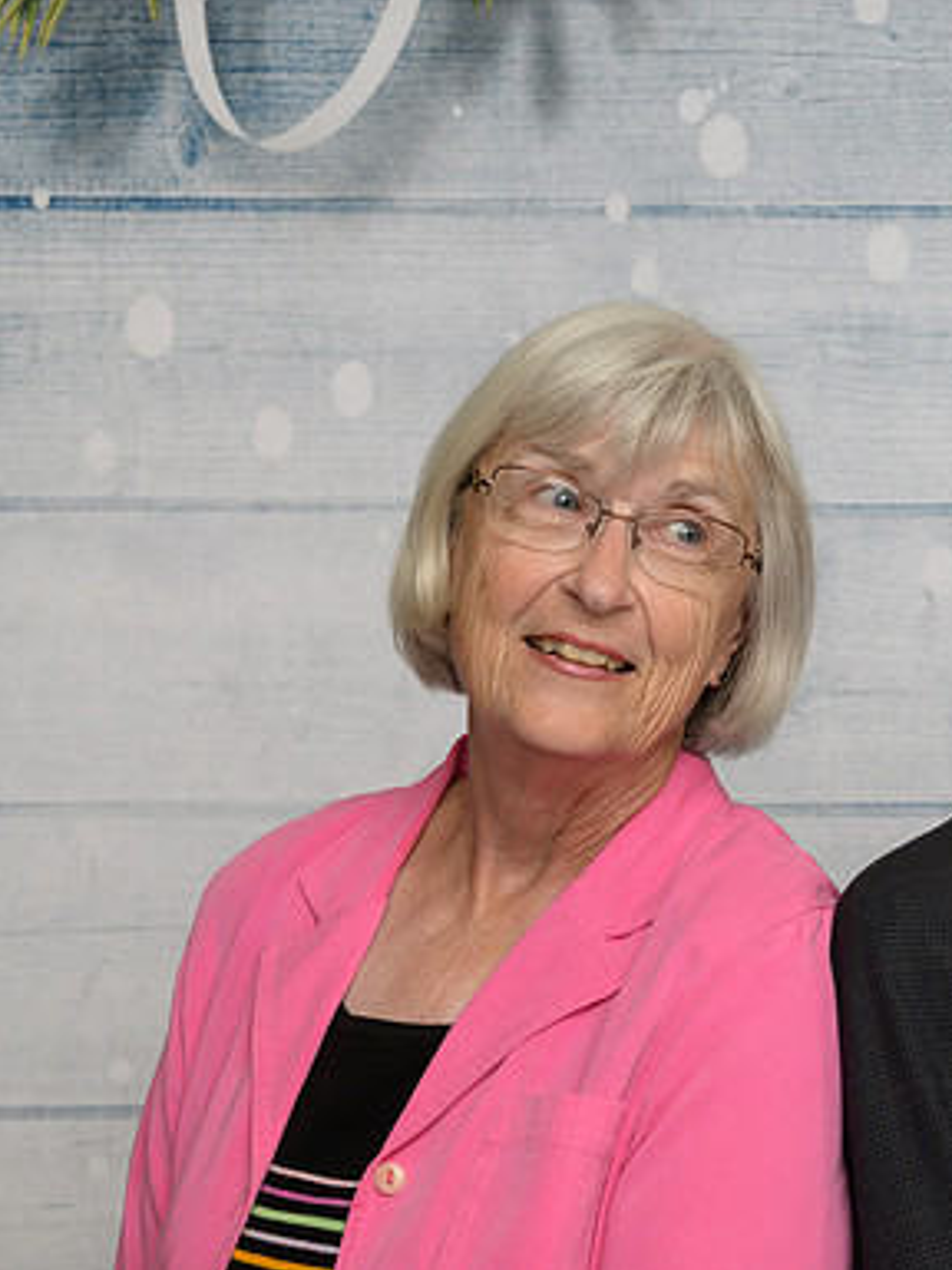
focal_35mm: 90
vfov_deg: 21.8
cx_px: 850
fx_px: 3300
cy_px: 633
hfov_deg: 16.2
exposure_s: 1/125
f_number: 10
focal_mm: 62
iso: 400
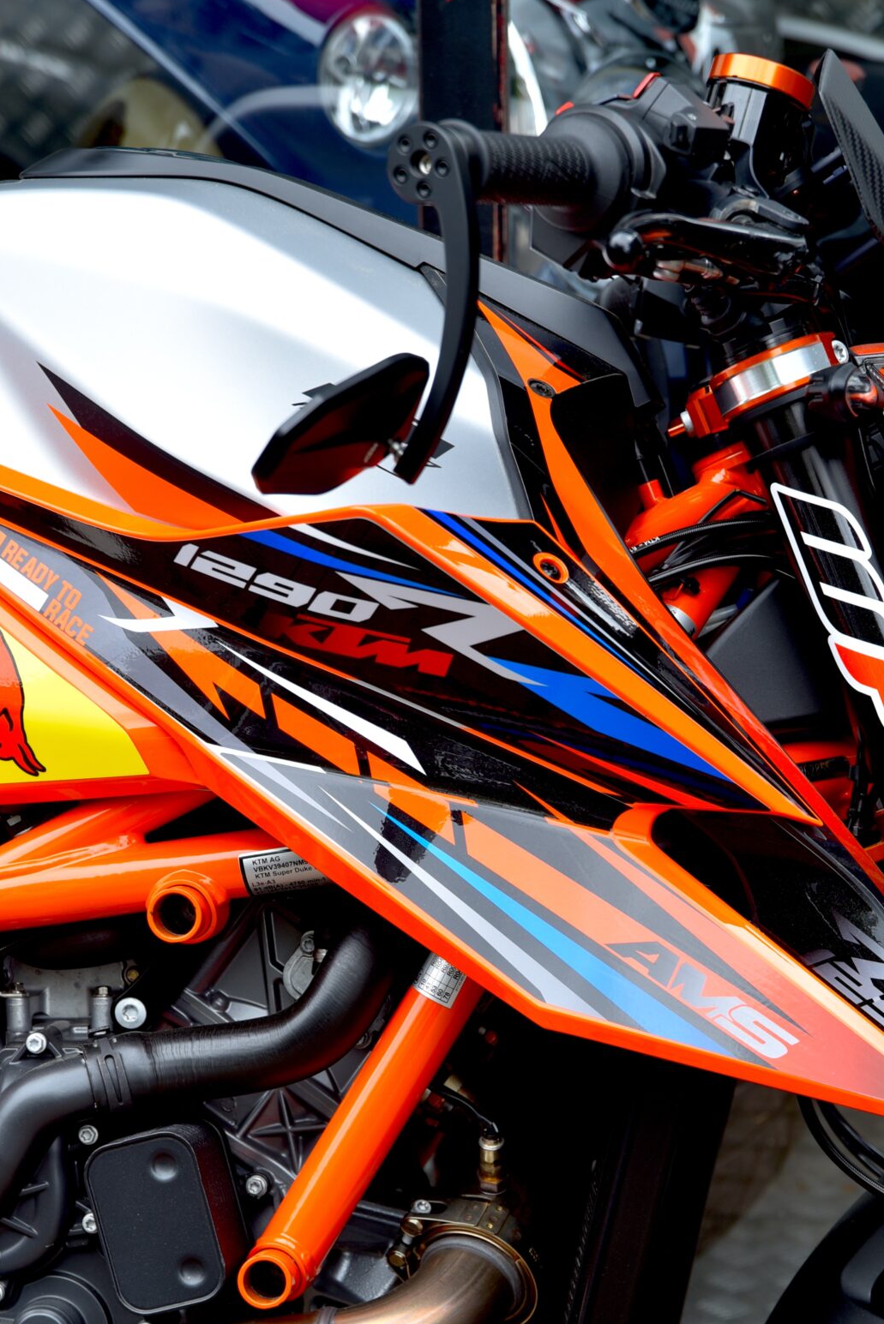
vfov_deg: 17.5
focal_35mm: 116
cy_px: 1030
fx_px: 4269
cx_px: 608
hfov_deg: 11.8
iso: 100
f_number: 5
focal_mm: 70
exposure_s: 1/100
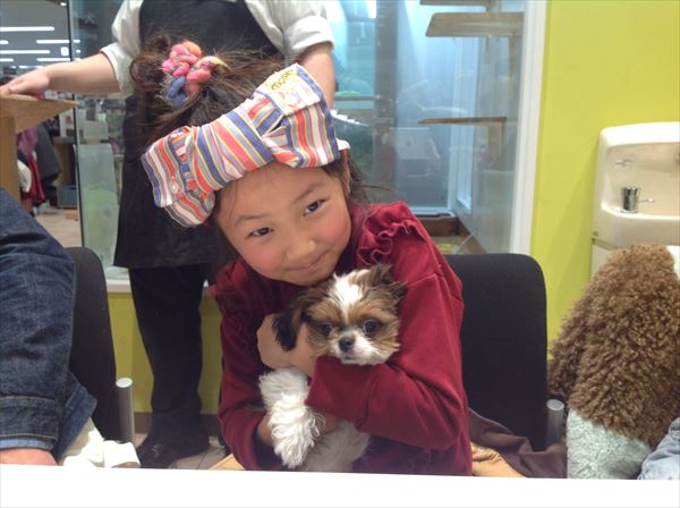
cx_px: 340
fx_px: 686
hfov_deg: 52.7
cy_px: 254
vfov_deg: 40.6
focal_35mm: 35
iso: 50
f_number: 2.4
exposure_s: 1/30
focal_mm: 4.28
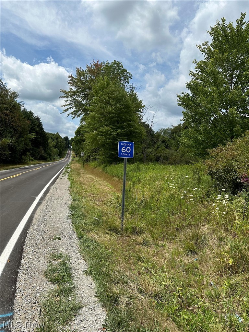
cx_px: 124
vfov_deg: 71.6
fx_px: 230
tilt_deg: -0.6
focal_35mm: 24
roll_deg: -2.5
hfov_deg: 56.8
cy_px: 166
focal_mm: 6.86
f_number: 1.78
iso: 80
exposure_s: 1/6623
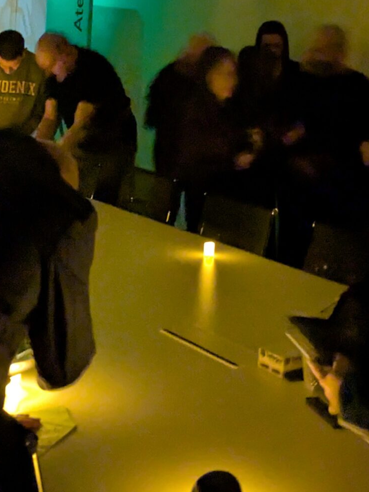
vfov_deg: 29.1
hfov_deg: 22.6
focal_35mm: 65
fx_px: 924
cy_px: 90
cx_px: 202
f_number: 1.89
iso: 1668
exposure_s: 1/3.33
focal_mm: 5.43
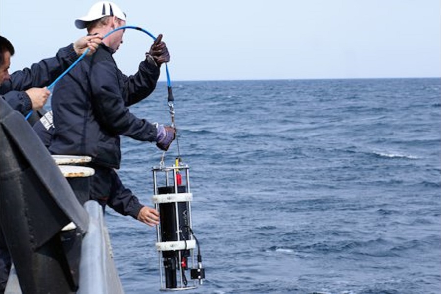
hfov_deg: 27.0
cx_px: 220
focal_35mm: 75
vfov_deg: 18.2
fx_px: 919
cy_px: 147
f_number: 6.3
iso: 100
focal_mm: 50
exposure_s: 1/400
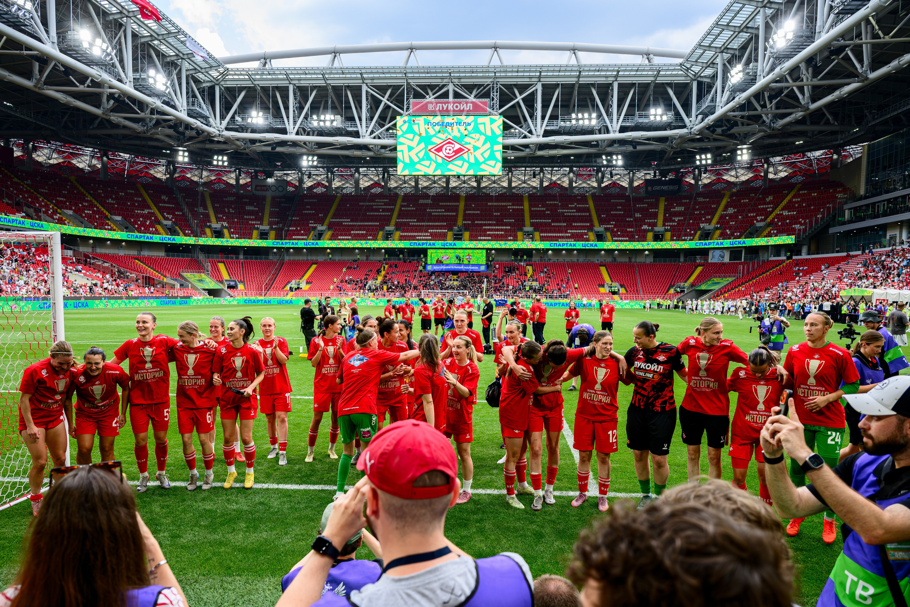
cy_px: 345
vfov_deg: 47.4
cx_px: 455
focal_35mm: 27
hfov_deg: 66.8
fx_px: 689
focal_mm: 24
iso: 800
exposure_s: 1/1000
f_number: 4
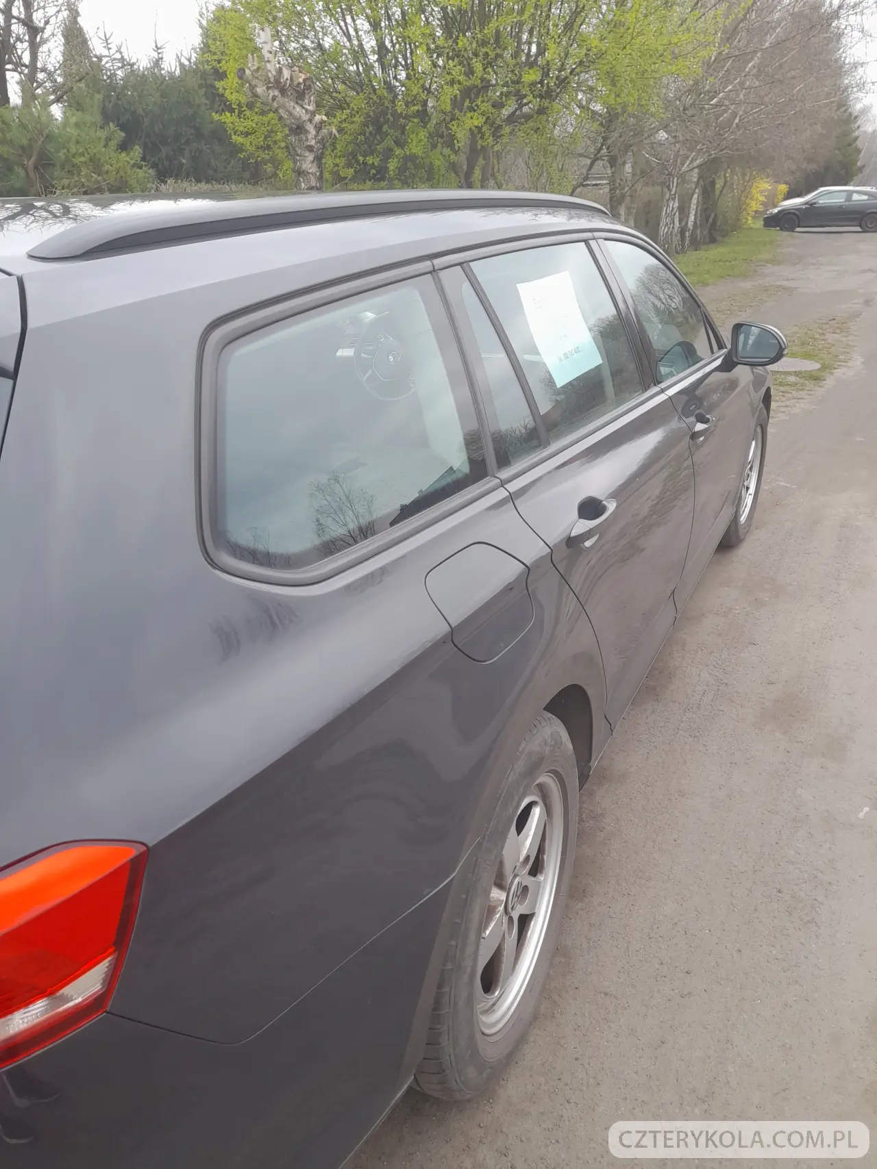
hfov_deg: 54.9
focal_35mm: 25
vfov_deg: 69.4
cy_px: 584
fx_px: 845
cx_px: 438
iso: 25
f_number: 2
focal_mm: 4.6
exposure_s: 1/100
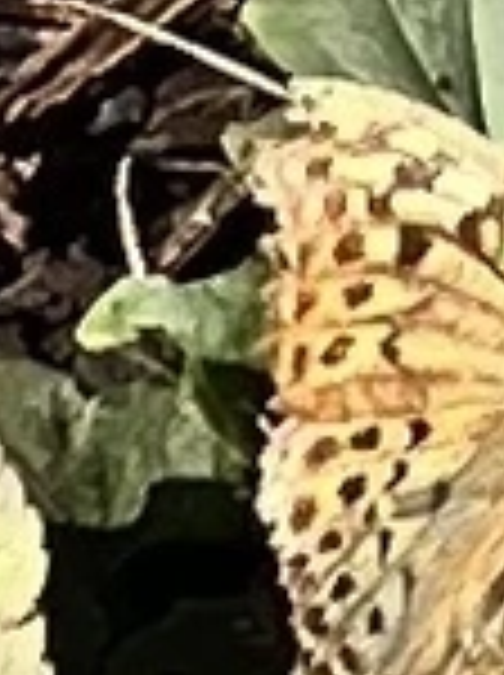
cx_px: 544
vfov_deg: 17.7
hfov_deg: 13.1
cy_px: 428
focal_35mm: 111
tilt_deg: -63.0
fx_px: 2161
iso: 50
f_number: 1.6
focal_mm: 5.1
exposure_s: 1/4484
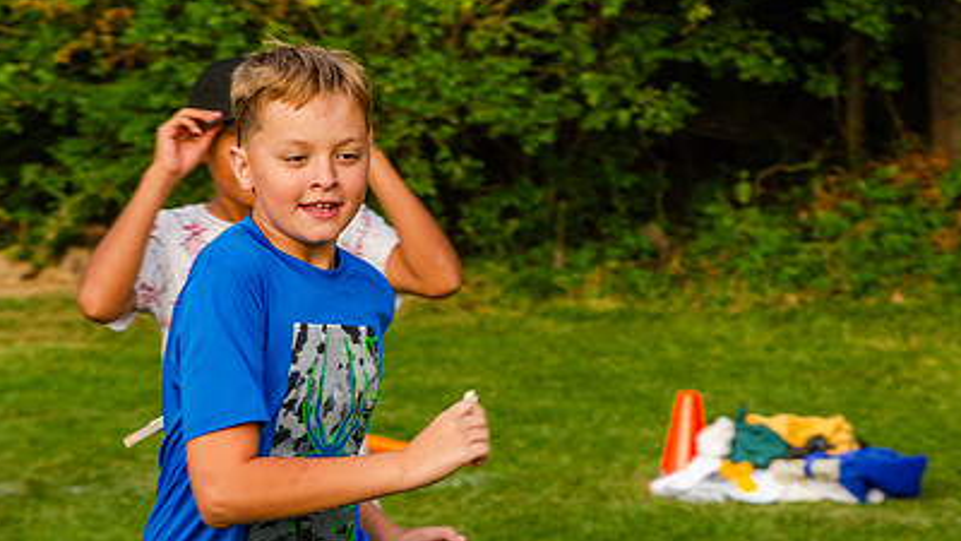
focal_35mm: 239
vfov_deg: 5.1
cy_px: 255
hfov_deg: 9.0
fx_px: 6090
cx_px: 408
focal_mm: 105
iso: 200
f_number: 8
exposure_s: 1/250
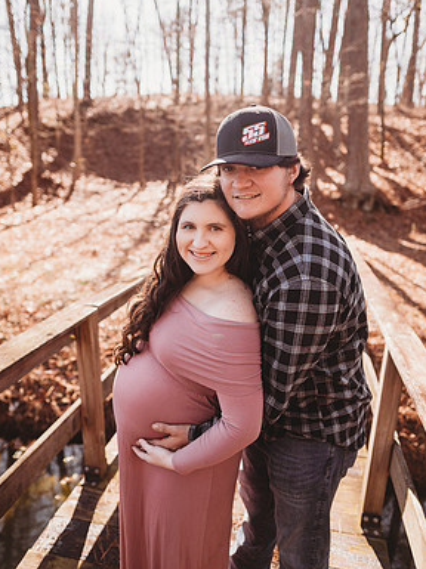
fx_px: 444
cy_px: 266
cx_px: 217
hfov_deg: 51.3
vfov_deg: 65.3
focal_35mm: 27
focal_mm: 24
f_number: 2.2
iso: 100
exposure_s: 1/500
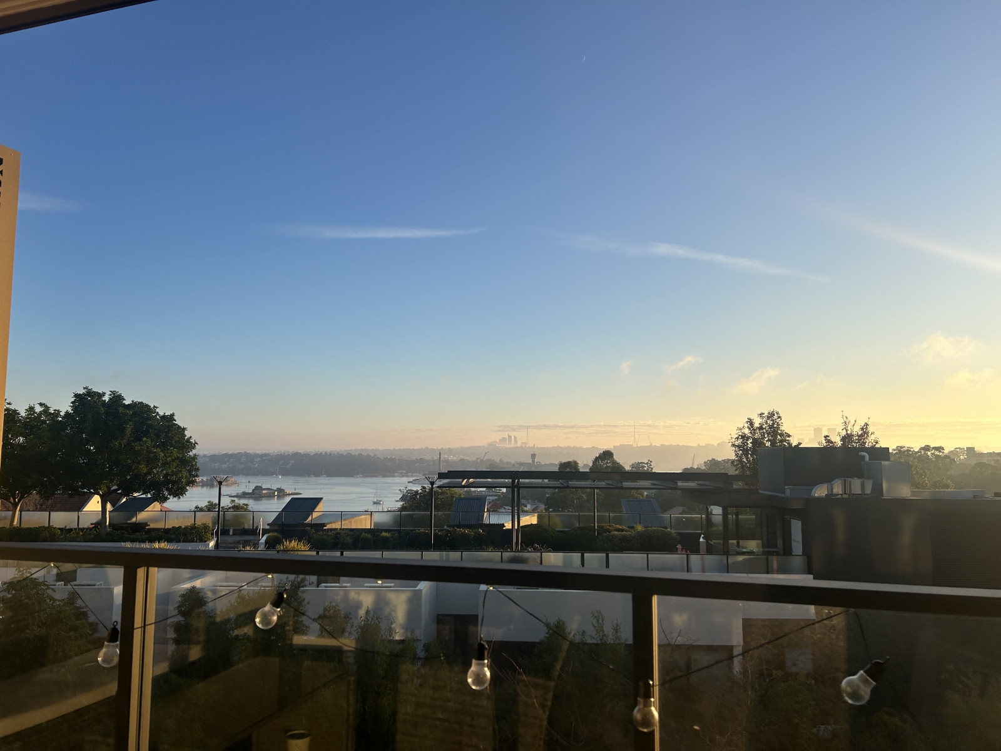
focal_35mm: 26
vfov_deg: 53.1
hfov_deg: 67.3
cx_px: 500
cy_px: 376
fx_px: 752
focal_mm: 5.7
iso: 50
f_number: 1.5
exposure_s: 1/2994
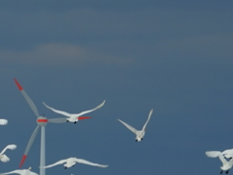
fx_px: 5201
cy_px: 207
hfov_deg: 2.6
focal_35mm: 772
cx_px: -2
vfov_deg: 1.9
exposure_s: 1/320
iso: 100
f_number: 9
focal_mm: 162
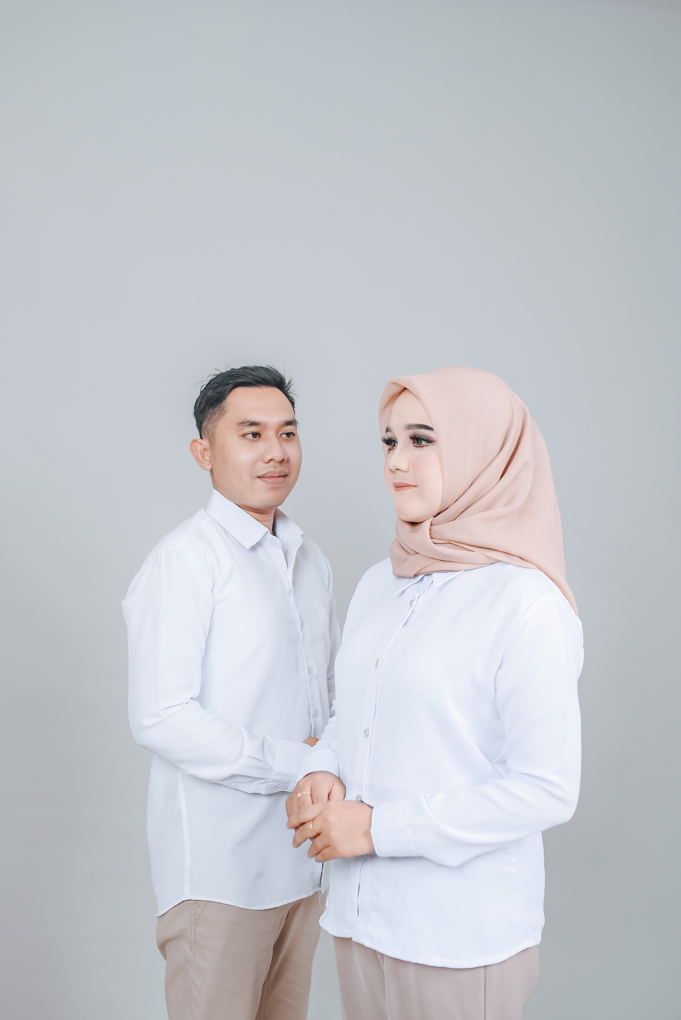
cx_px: 340
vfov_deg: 54.4
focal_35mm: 35
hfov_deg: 37.9
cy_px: 510
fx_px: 992
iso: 64
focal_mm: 35
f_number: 2.8
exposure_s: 1/160
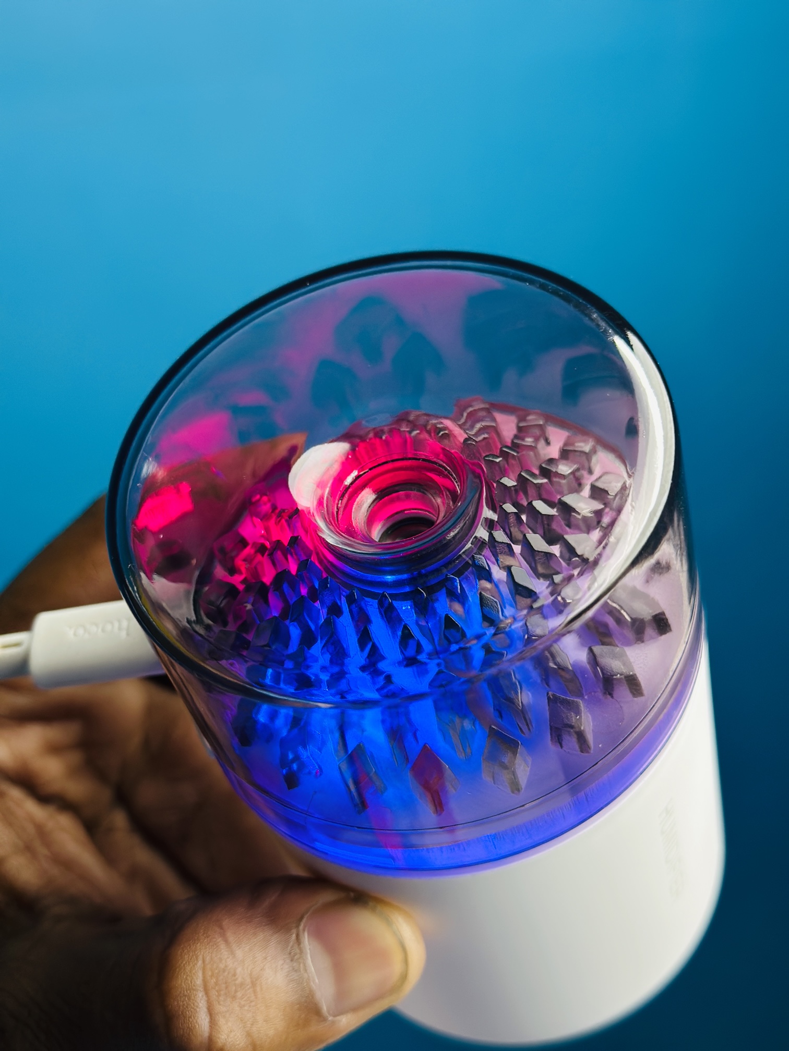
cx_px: 394
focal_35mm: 48
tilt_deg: -24.8
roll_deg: +3.3
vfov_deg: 39.7
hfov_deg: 30.3
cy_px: 526
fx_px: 1459
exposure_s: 1/50
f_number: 1.78
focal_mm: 6.86
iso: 160
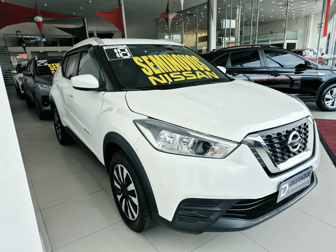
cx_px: 168
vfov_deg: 58.9
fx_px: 223
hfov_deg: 73.9
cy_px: 126
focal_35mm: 23
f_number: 1.8
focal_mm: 5.4
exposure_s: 1/196
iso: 25
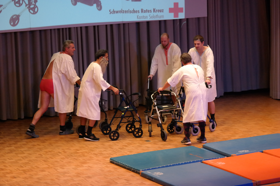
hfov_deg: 16.3
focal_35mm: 126
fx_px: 980
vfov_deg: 10.9
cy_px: 93
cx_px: 140
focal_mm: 82
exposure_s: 1/125
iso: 3200
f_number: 4.5
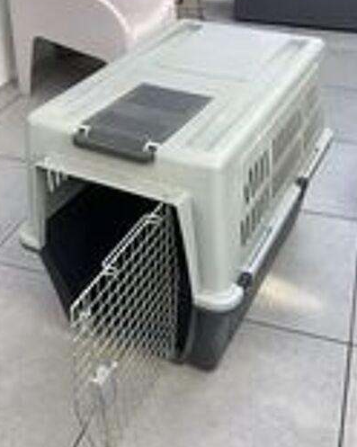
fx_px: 516
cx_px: 192
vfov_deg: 46.9
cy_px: 232
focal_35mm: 39
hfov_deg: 38.2
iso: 25
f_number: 2.4
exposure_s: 1/120
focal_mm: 3.3
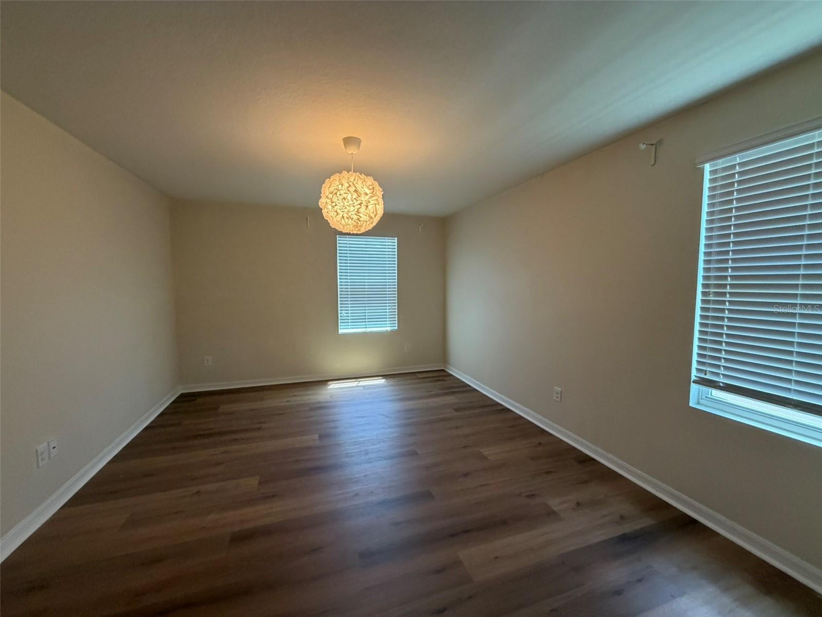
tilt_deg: -3.1
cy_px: 308
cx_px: 411
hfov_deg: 102.1
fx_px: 332
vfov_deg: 85.7
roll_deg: -1.5
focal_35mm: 14
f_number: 2.2
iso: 320
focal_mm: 2.22
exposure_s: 1/120
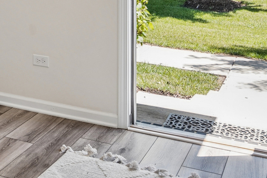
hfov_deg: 28.1
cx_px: -6
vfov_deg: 18.9
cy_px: -50
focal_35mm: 67
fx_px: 497
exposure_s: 1/40
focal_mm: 14
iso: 250
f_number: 8
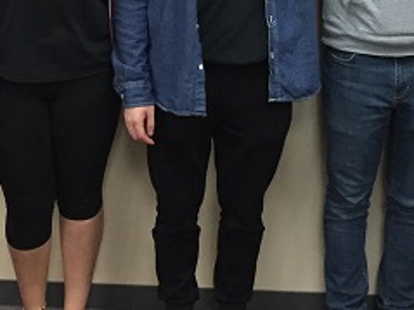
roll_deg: -0.5
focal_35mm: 79
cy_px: 75
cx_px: 213
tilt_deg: -15.9
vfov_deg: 18.5
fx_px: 944
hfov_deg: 24.7
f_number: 2.2
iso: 250
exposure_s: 1/30
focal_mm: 4.15
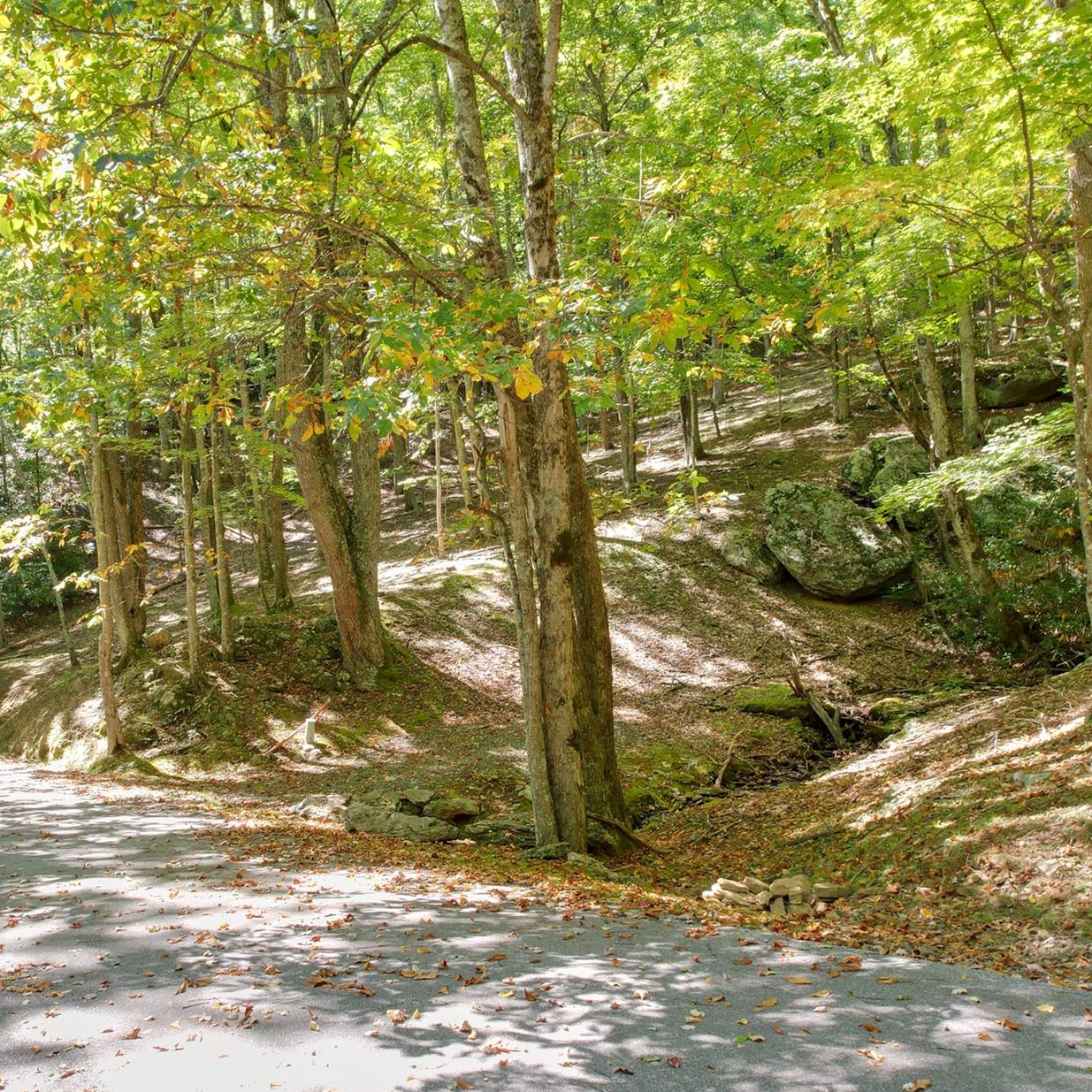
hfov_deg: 52.0
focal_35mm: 31
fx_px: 1106
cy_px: 582
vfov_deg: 52.5
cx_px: 409
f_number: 2.8
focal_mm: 8.38
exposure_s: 1/80
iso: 100
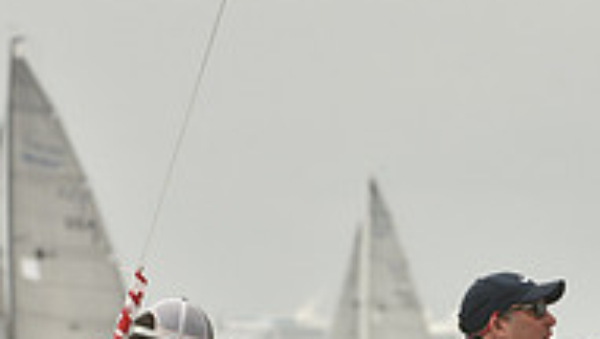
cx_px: 672
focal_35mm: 794
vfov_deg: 1.5
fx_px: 12648
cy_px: 485
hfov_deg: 2.7
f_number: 8
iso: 400
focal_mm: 250
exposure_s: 1/1000
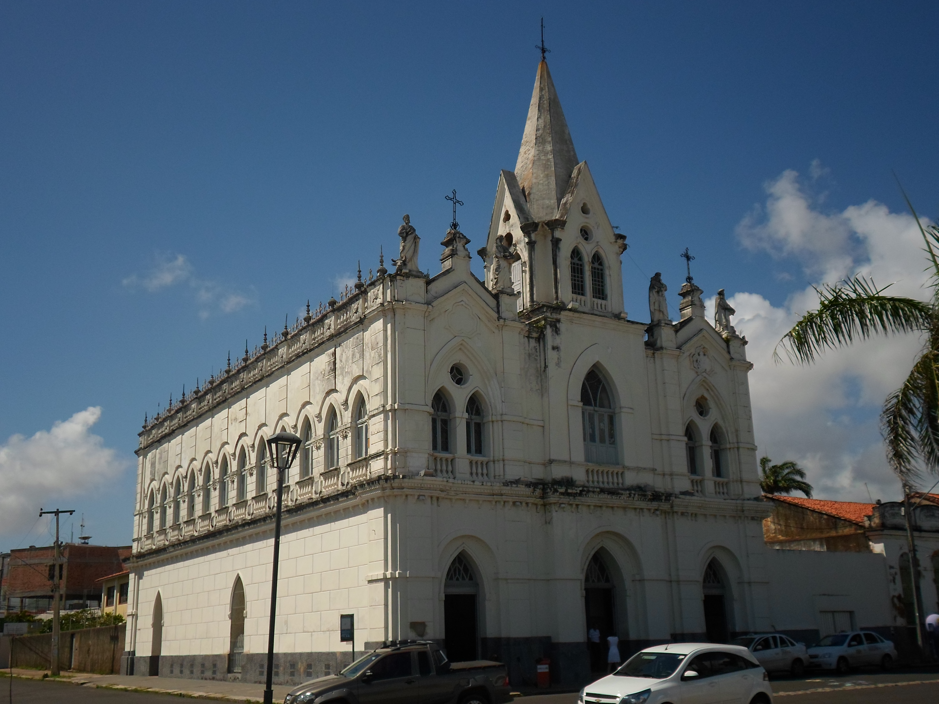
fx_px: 977
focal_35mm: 36
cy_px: 352
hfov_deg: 51.4
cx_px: 470
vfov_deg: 39.7
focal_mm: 6.5
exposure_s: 1/180
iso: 80
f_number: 10.7
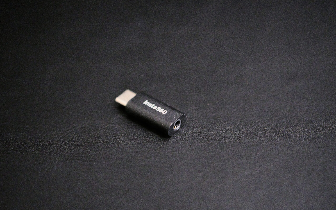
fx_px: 705
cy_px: 110
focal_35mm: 77
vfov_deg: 16.9
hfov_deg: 26.8
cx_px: 169
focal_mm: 50
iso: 6400
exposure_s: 1/125
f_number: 1.8
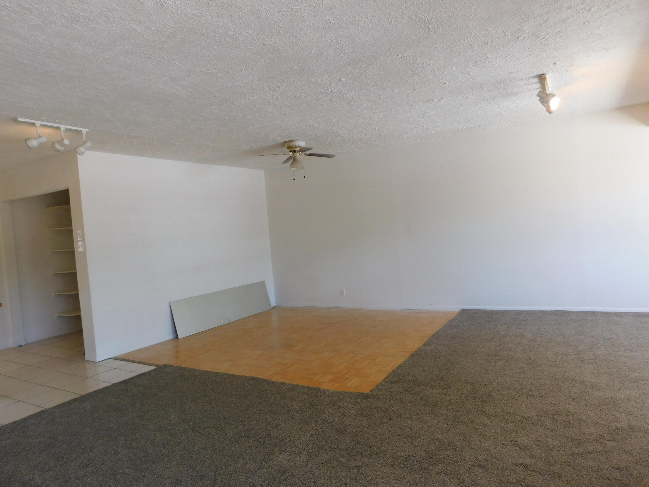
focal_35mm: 23
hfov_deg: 73.9
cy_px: 244
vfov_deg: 58.9
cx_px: 324
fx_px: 431
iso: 125
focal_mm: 4
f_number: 3
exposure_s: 1/50
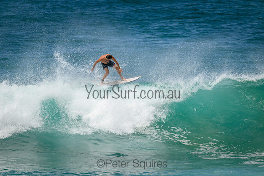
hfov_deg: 2.6
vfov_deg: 1.7
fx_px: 5868
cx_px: 132
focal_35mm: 800
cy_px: 88
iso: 560
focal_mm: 800
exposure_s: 1/2000
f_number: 11
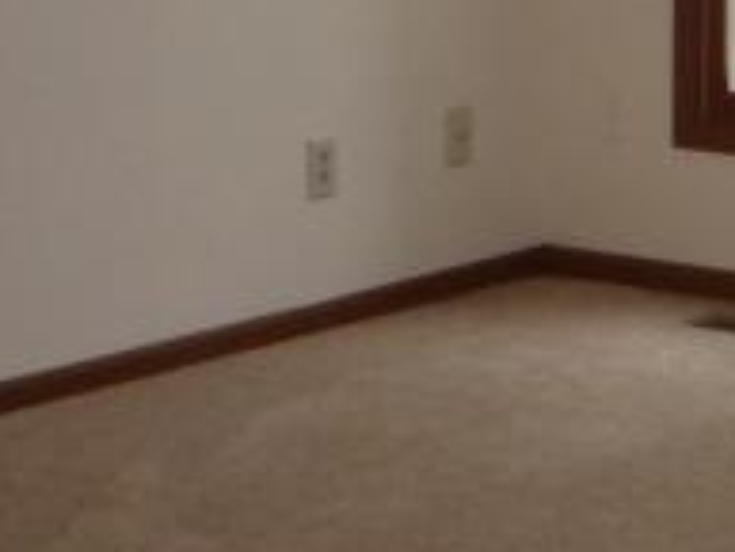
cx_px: 1120
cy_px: 168
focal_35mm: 159
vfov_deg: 9.3
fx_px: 3378
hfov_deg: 11.8
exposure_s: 1/30
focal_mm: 5.2
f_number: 3.3
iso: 200
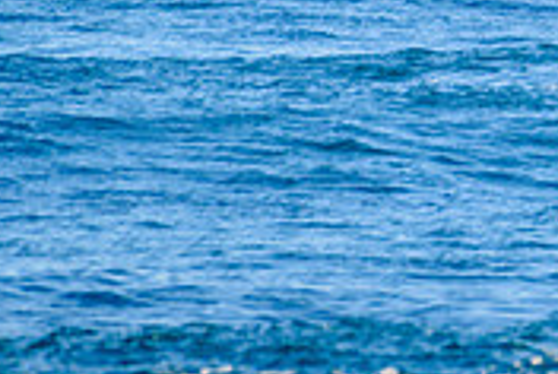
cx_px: 1001
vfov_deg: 0.7
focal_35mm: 2017
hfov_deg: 1.0
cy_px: -168
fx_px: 31316
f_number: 5.6
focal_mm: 500
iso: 280
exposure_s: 1/2000
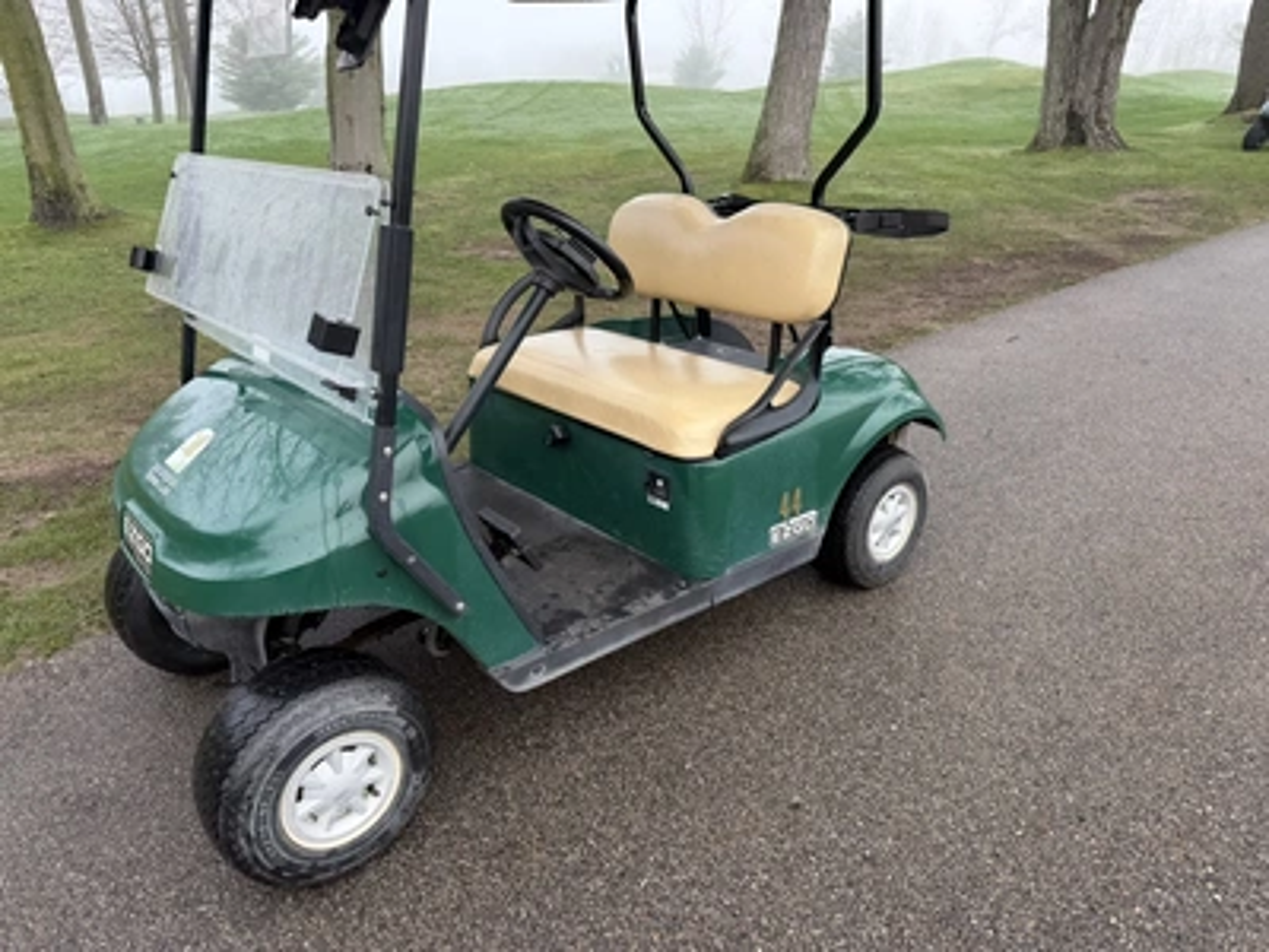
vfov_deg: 56.8
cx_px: 634
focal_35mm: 24
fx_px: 880
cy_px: 476
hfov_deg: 71.6
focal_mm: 6.76
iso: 80
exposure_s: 1/677
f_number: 1.78
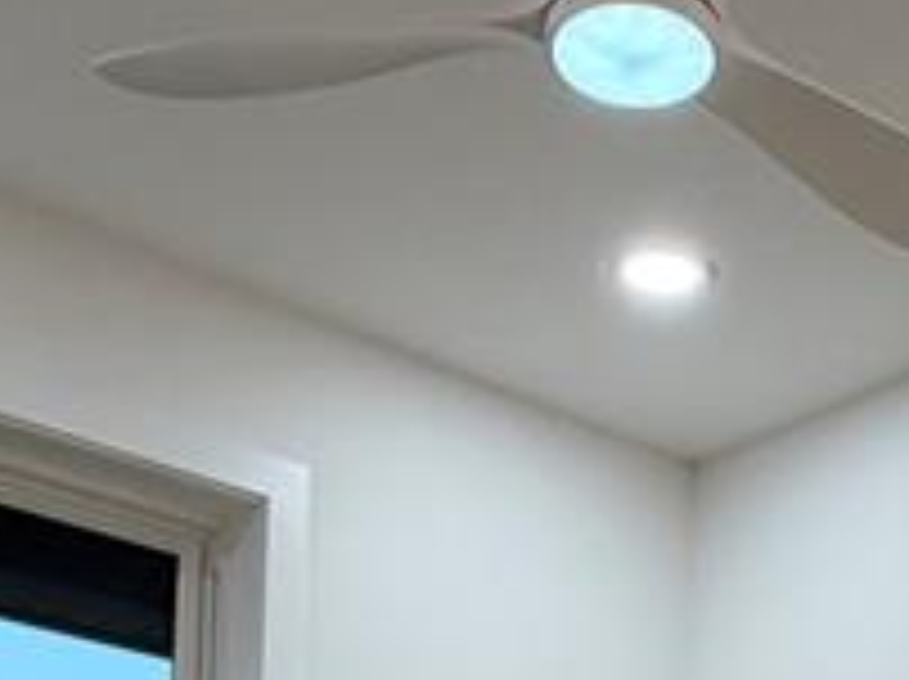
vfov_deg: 17.0
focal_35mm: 71
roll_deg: -1.9
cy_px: 1234
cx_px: 720
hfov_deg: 26.9
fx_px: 1862
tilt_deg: +0.4
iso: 160
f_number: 2.2
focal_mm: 2.22
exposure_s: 1/120
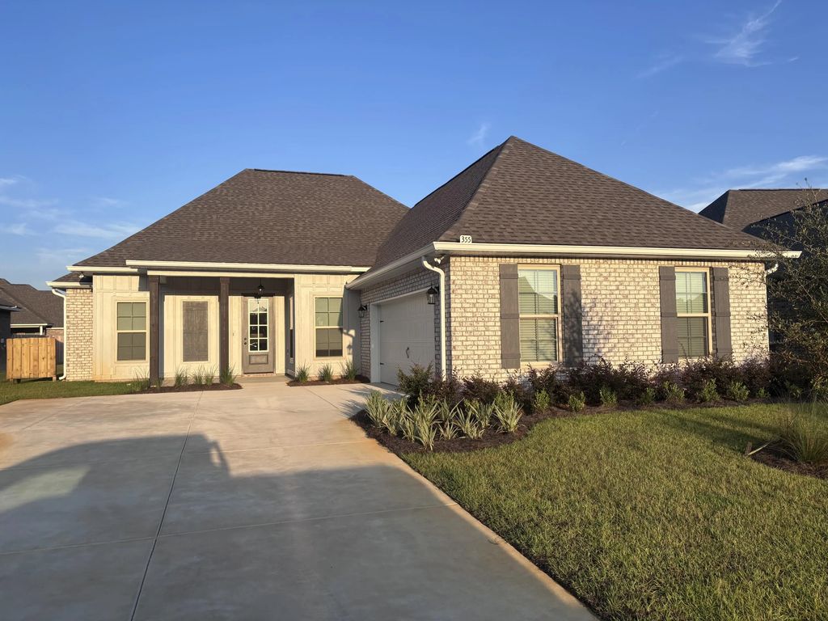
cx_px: 414
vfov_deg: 53.1
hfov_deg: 67.3
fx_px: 622
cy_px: 310
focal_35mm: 26
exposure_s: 1/1912
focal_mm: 5.96
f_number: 1.6
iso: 50
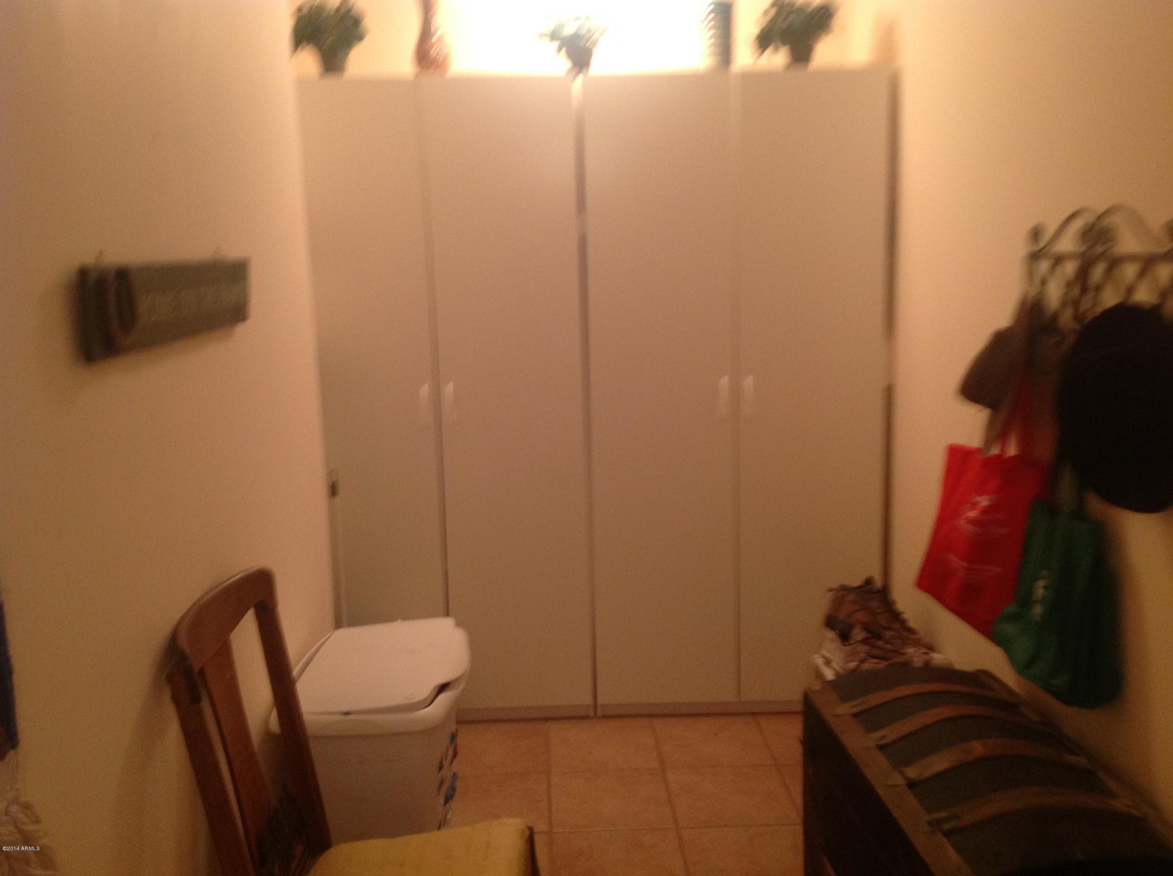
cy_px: 438
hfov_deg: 52.7
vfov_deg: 40.6
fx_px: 1184
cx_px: 586
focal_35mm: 35
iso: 125
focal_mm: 4.28
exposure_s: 1/15
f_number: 2.4
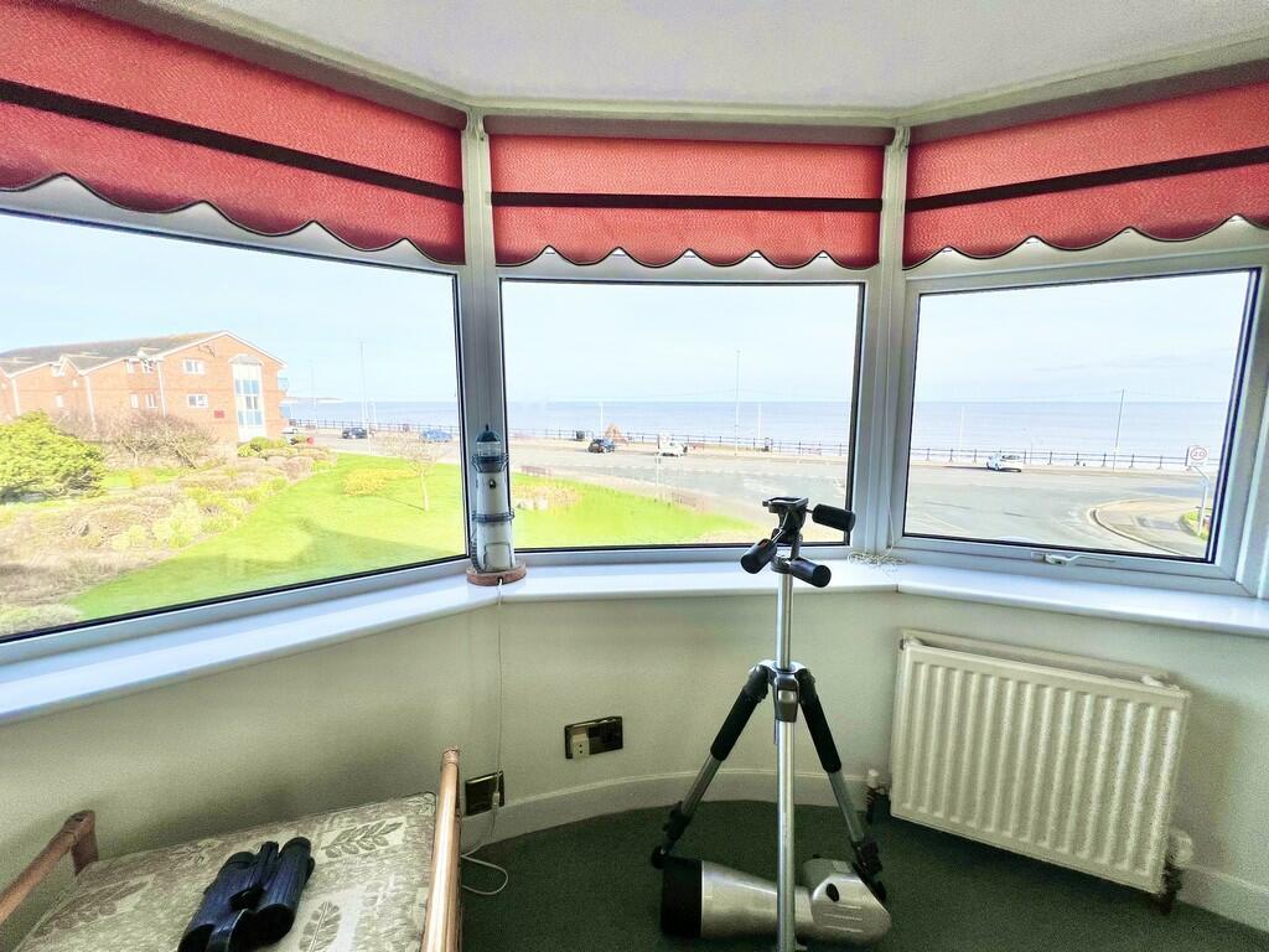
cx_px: 634
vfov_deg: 89.9
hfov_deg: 106.2
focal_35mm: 13
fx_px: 477
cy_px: 476
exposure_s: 1/935
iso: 32
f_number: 1.8
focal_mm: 1.57
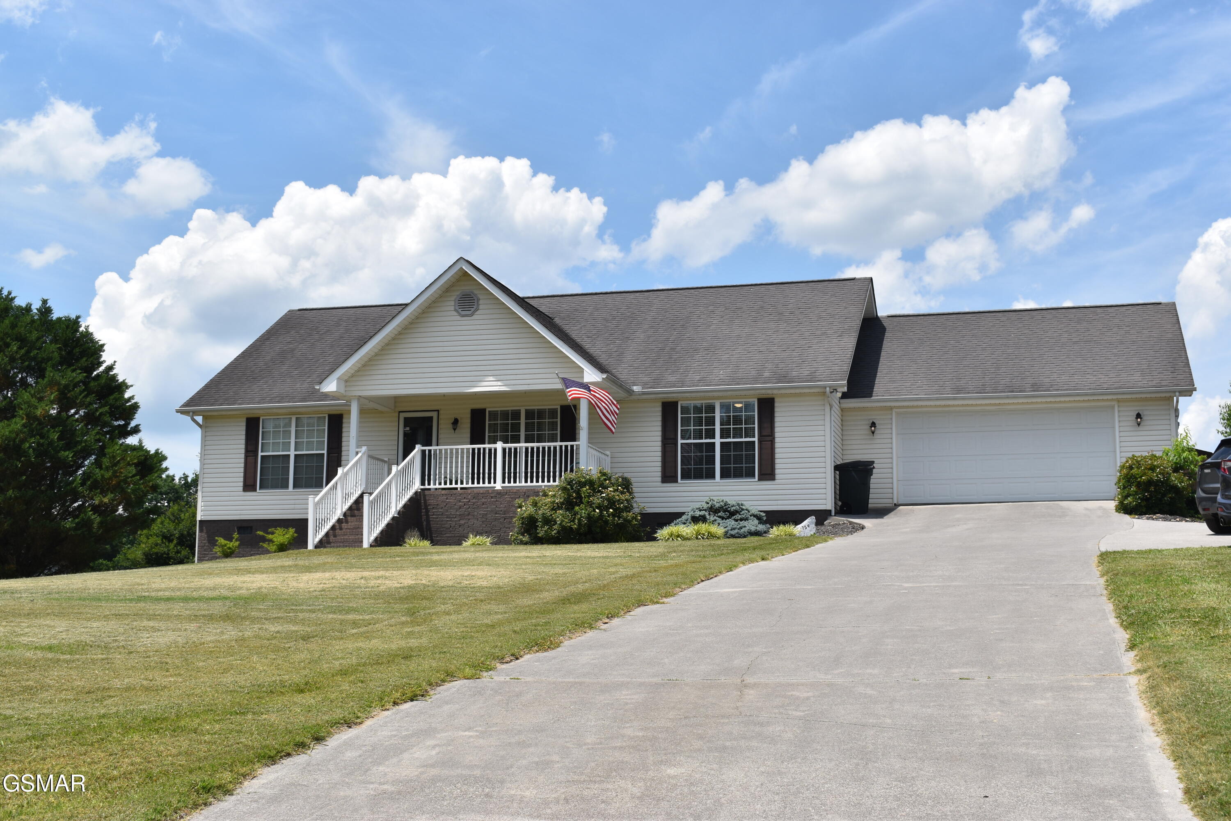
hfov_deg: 43.6
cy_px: 410
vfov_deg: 29.9
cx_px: 616
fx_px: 1539
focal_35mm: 45
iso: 100
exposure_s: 1/320
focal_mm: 30
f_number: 9
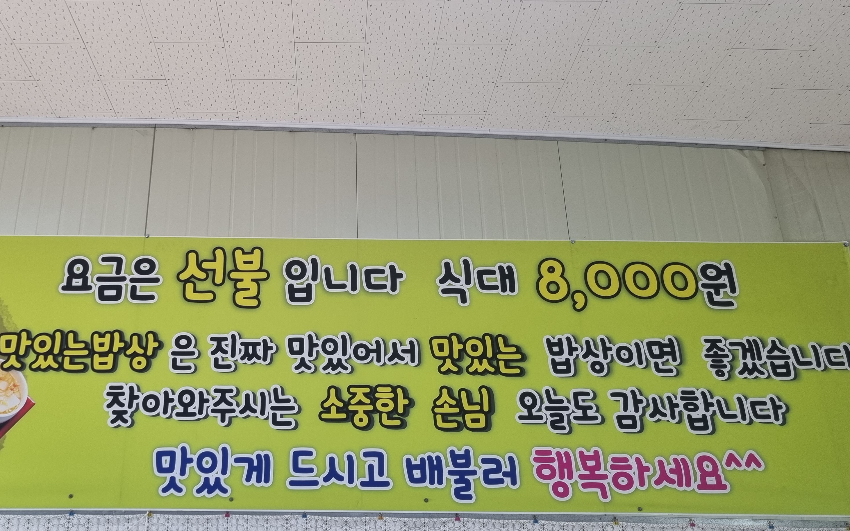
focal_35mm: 38
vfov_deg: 33.4
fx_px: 880
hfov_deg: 50.9
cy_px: 188
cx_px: 311
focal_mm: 5.4
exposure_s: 1/120
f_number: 1.8
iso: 125
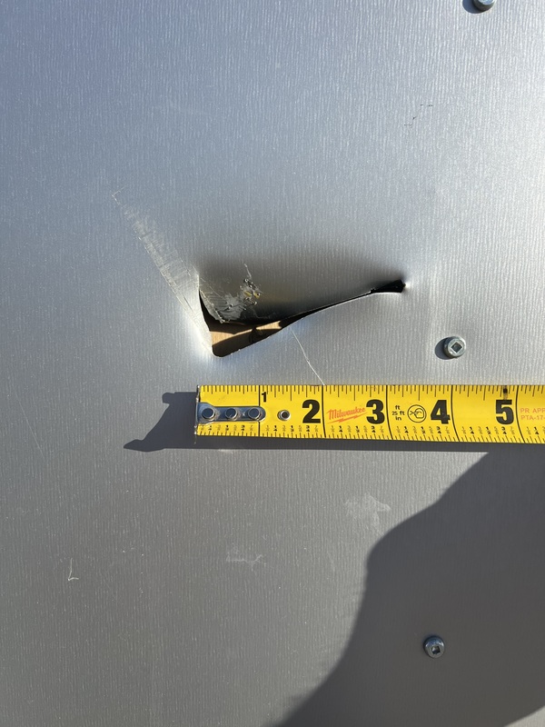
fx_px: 546
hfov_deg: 53.1
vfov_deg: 67.3
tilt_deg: -6.4
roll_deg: +0.2
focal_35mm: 26
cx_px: 272
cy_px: 364
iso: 50
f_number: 1.5
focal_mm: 5.7
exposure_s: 1/4444
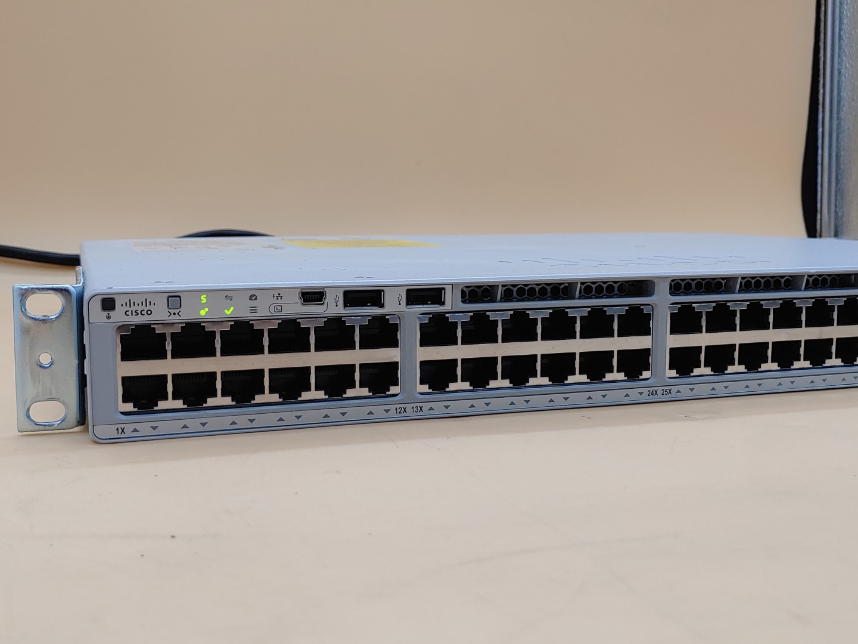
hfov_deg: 47.9
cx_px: 429
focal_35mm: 39
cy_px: 322
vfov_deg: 36.8
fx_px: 967
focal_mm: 4.36
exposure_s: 1/94
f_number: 1.8
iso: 50
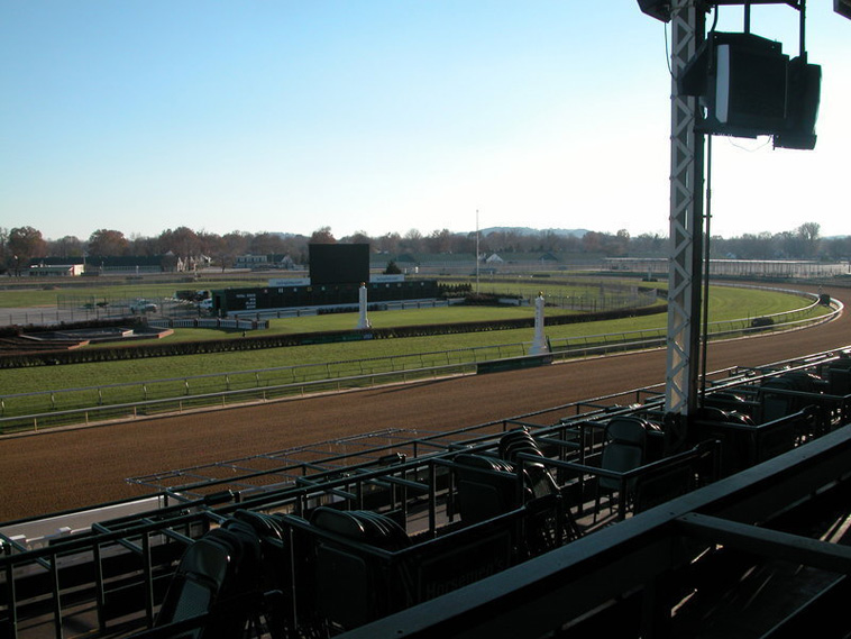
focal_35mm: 34
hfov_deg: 53.9
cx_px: 426
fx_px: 836
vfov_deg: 41.8
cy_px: 320
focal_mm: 8.9
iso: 100
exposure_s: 1/246
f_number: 6.3
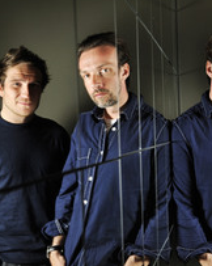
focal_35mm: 75
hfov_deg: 19.9
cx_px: 198
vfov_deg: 25.4
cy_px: 135
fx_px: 589
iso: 400
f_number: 4.5
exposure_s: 1/100
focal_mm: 36
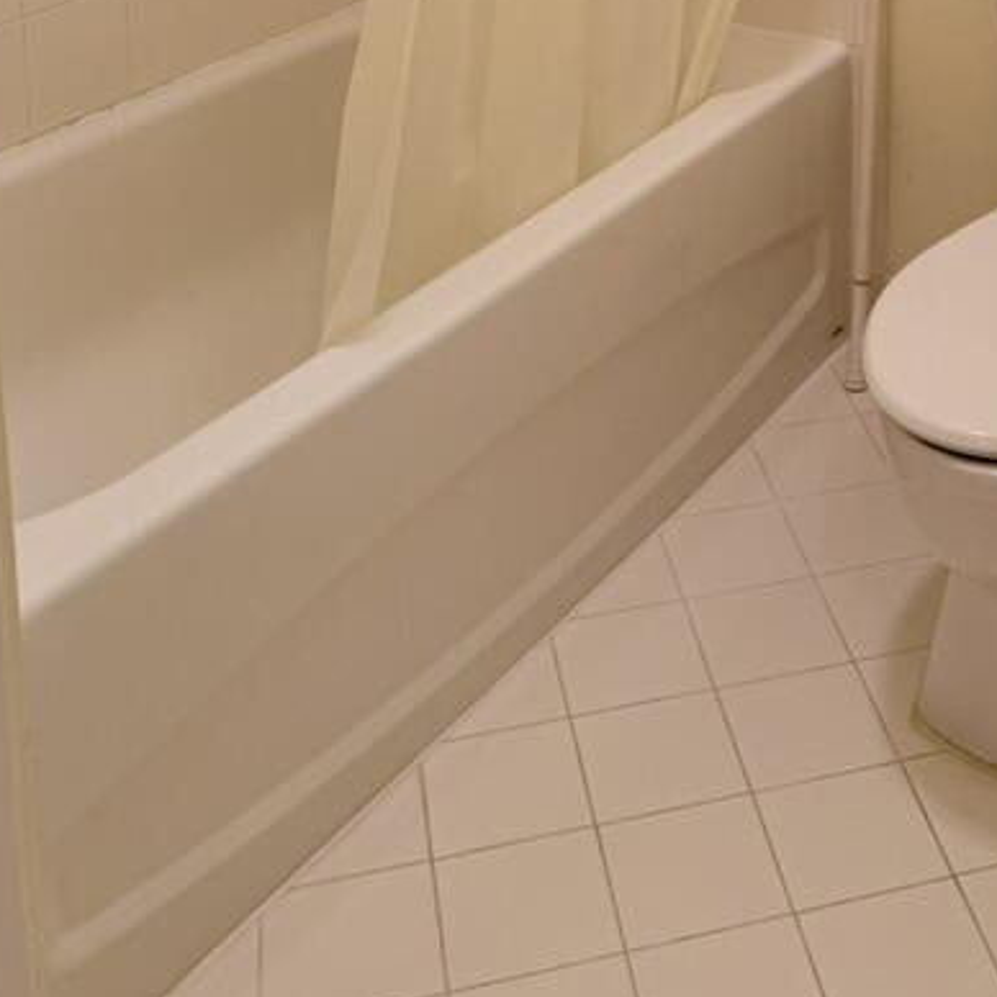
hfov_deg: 29.7
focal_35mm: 56
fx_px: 1825
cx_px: 825
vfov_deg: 26.0
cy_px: -306
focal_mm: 6.76
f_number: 1.78
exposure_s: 1/120
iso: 64
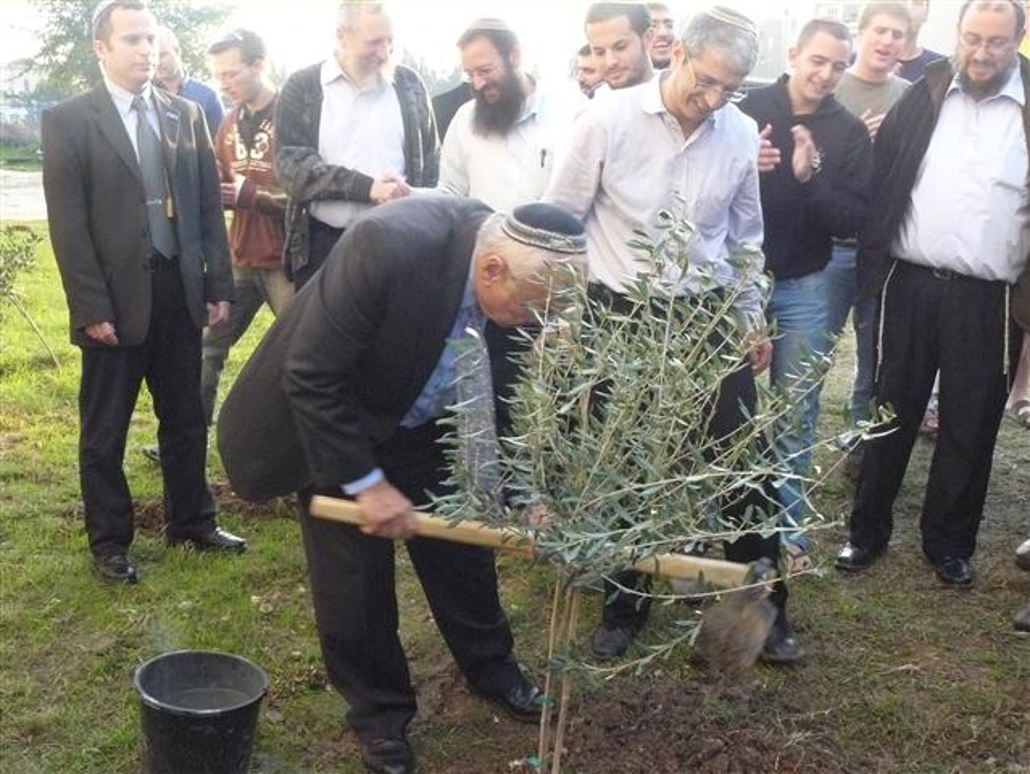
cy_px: 387
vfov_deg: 39.7
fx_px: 1072
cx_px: 515
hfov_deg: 51.3
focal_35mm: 36
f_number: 8
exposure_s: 1/50
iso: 400
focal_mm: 6
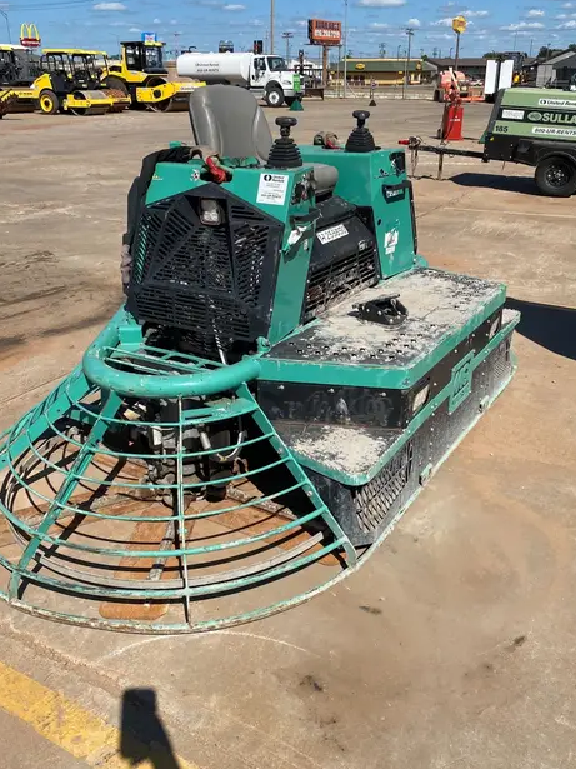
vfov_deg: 58.2
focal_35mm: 31
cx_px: 282
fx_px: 688
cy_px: 339
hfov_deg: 45.4
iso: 32
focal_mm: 4.25
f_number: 1.8
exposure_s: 1/4115
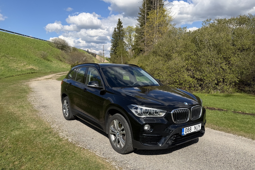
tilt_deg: -6.4
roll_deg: +1.1
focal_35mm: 26
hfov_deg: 69.4
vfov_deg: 49.6
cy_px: 85
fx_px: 184
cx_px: 128
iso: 80
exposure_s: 1/4673
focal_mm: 6.76
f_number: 1.78
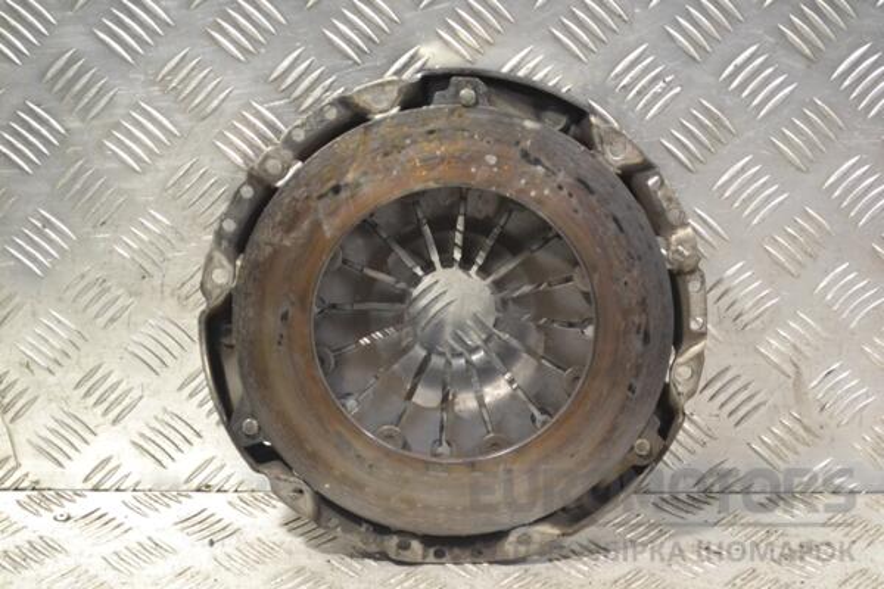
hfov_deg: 28.1
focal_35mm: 72
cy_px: 294
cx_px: 442
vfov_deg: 18.9
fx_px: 1768
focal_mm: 48
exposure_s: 1/125
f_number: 5.6
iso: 3200
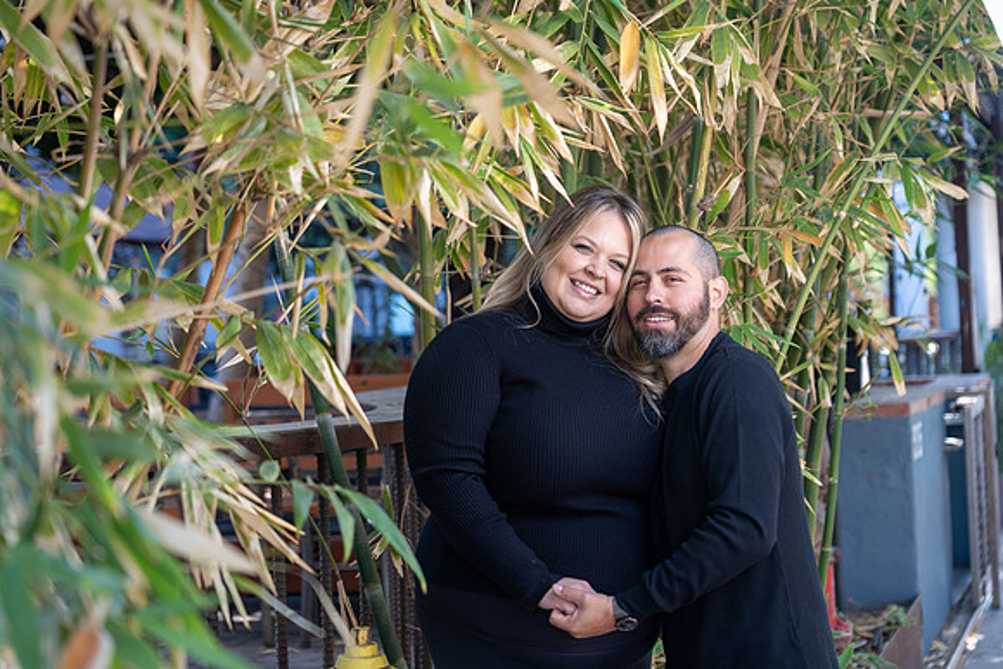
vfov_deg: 17.5
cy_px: 334
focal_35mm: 78
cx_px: 502
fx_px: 2174
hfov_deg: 26.0
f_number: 4
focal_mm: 78
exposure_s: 1/80
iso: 200
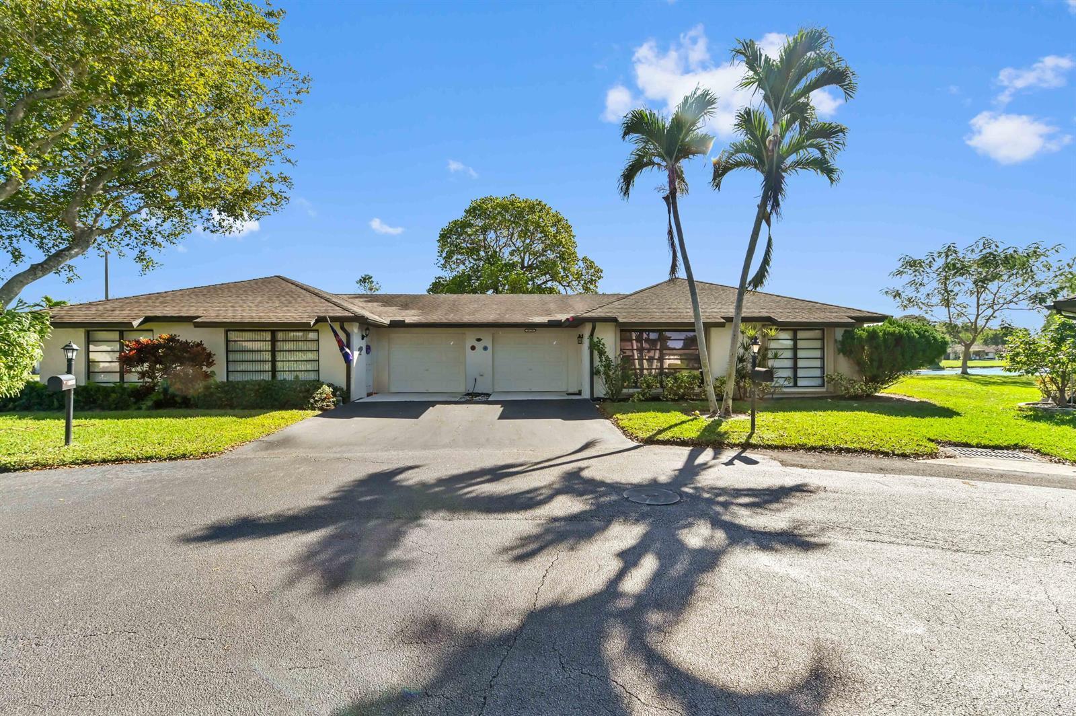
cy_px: 358
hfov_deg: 100.4
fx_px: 448
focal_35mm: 15
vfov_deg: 77.2
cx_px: 538
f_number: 9
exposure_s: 1/800
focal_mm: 15
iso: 400
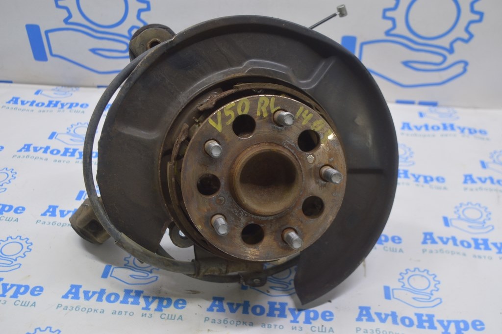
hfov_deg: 43.6
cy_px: 167
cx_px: 251
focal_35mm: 45
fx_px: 627
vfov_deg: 29.8
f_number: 5.6
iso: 400
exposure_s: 1/20
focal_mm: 30
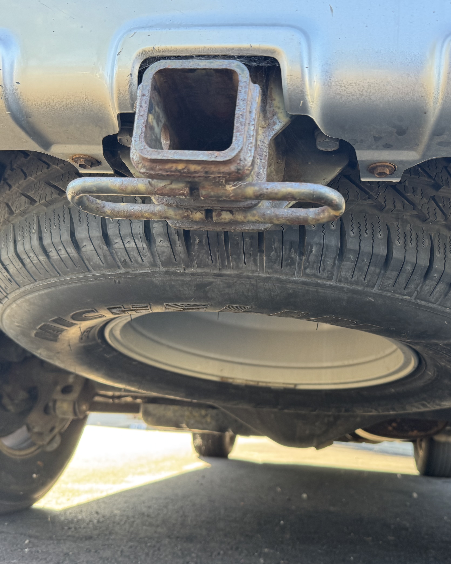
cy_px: 280
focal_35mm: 32
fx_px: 534
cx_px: 273
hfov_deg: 45.5
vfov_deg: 55.7
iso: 100
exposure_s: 1/121
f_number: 1.78
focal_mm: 6.76
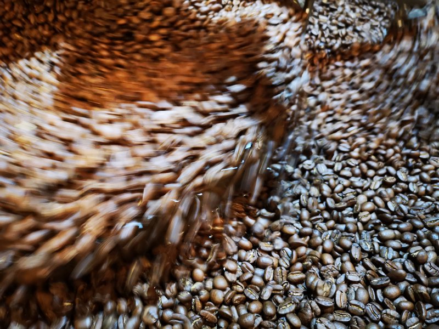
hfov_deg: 65.3
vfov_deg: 51.4
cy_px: 164
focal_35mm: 27
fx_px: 342
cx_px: 220
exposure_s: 1/30
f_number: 1.8
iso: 800
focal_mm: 3.95
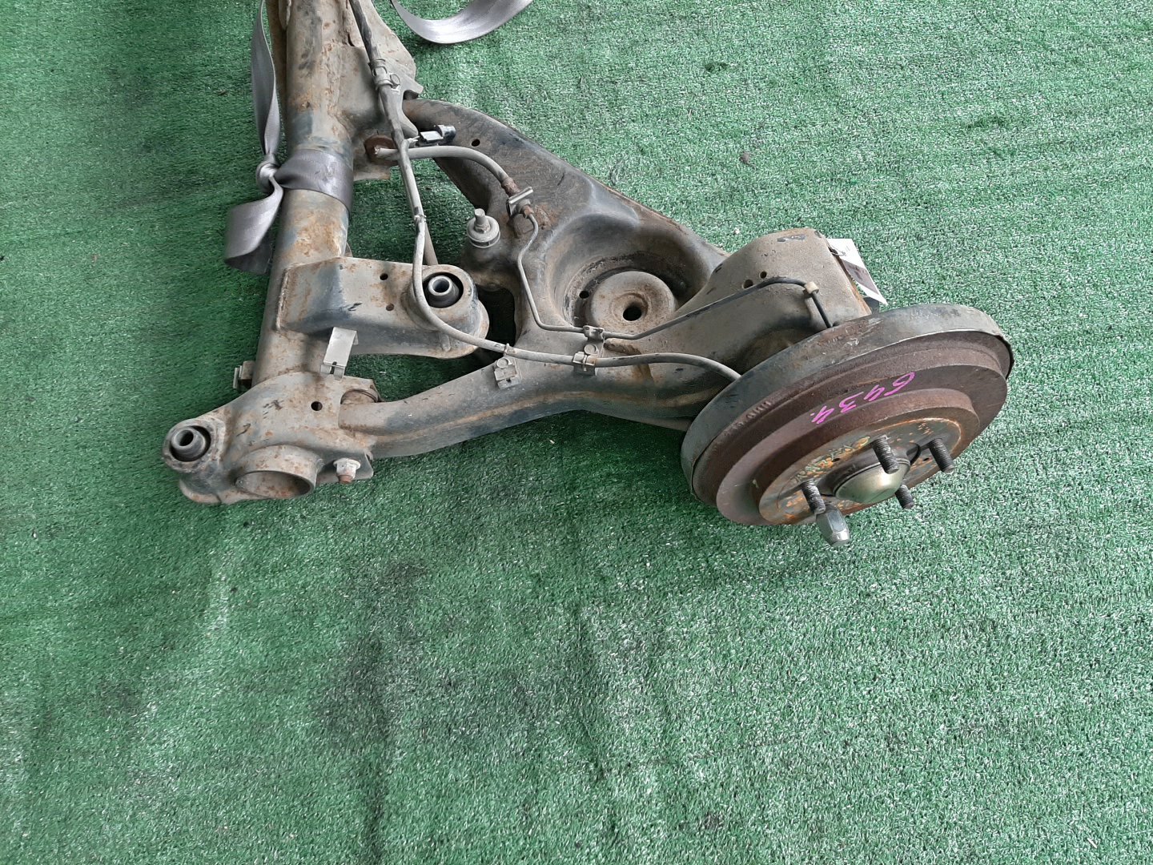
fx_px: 866
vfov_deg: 53.1
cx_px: 576
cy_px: 432
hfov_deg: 67.3
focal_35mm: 26
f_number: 1.7
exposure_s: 1/50
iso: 103
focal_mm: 3.93
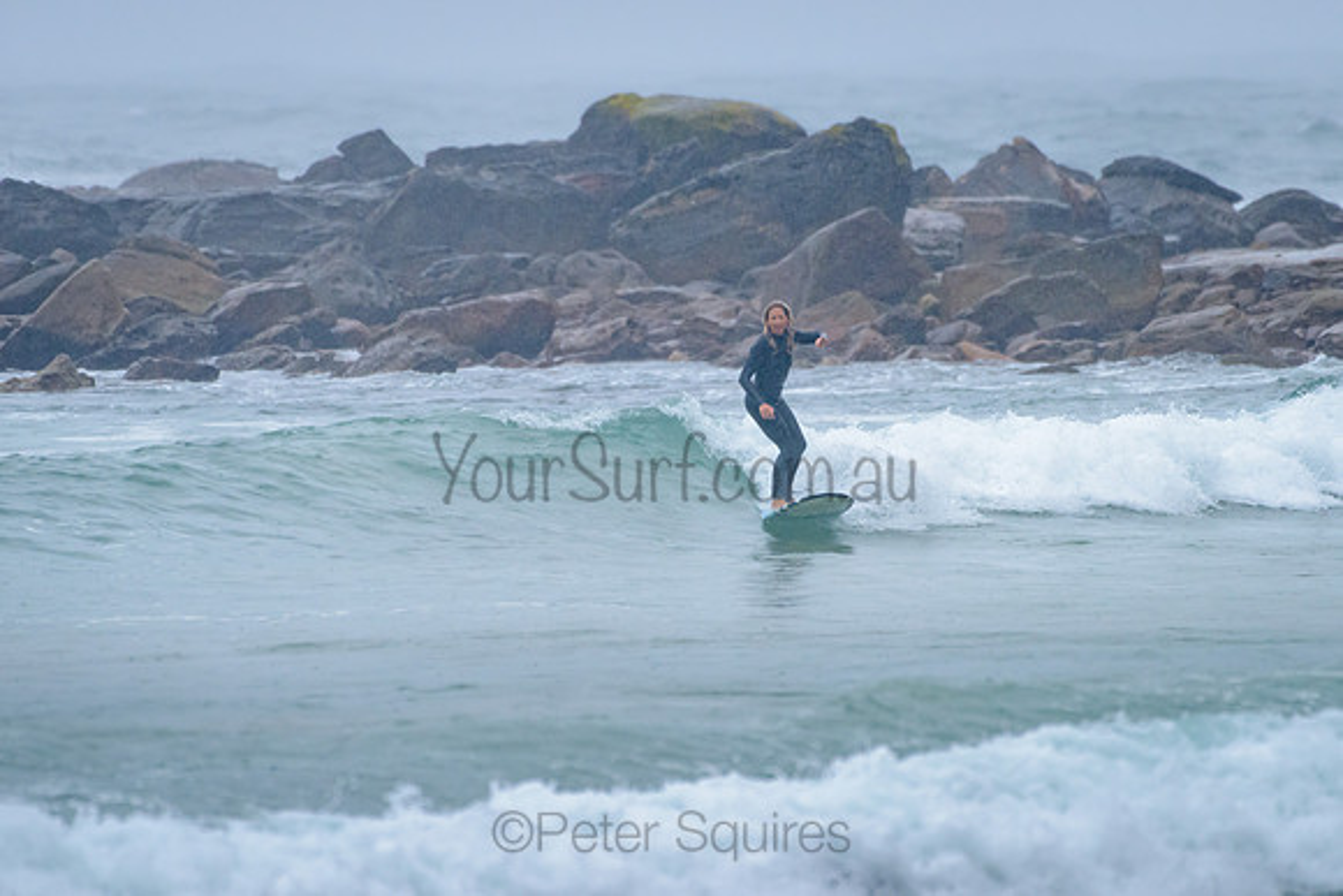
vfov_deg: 2.2
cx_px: 729
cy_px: 419
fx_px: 22883
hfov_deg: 3.4
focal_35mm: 613
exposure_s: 1/1250
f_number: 5.6
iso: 1400
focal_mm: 500
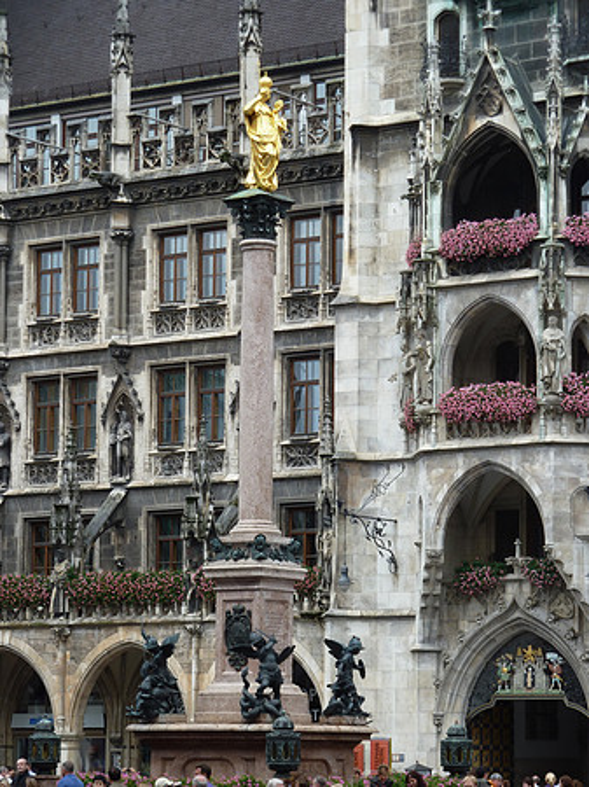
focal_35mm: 128
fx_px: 2907
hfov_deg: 11.6
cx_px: 294
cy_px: 394
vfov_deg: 15.4
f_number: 4.4
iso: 80
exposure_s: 1/250
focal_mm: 21
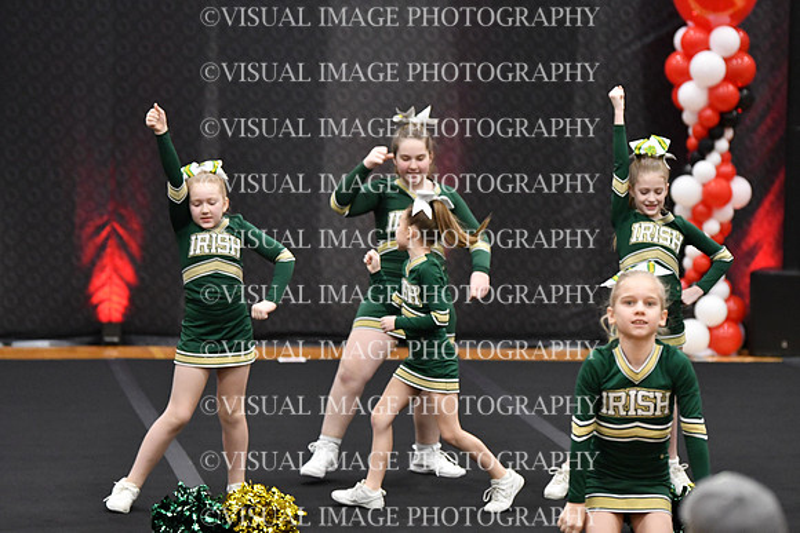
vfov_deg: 6.8
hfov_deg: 10.2
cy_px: 266
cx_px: 400
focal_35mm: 202
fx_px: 4490
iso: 5000
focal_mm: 135
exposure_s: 1/800
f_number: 2.8
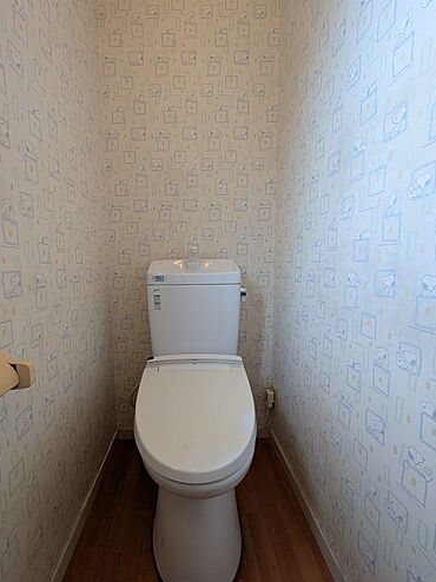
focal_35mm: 17
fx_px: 286
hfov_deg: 74.4
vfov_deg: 91.0
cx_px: 190
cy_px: 297
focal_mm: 1.83
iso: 58
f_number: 2.2
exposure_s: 1/24
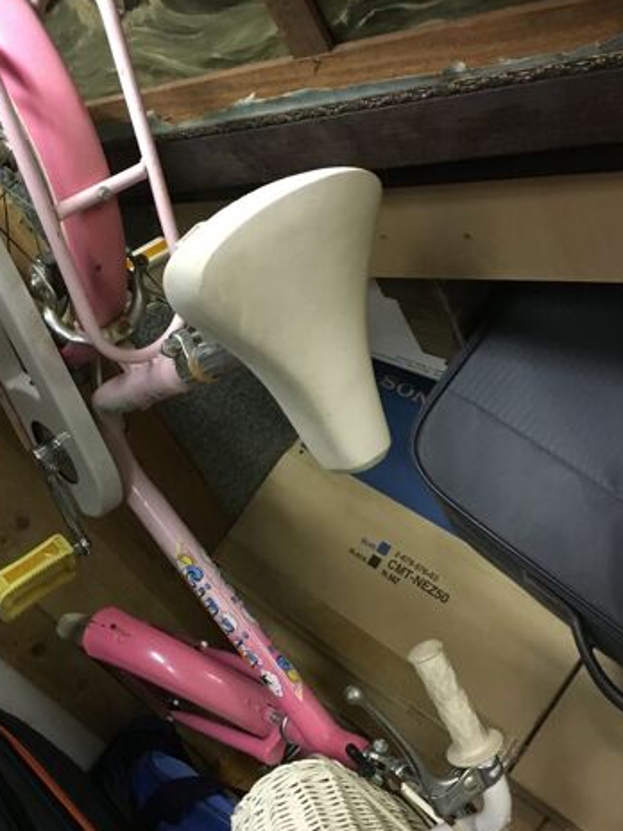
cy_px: 469
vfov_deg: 46.7
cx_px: 204
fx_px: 960
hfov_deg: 35.6
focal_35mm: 40
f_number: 2.2
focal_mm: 4.15
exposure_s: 1/17
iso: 200
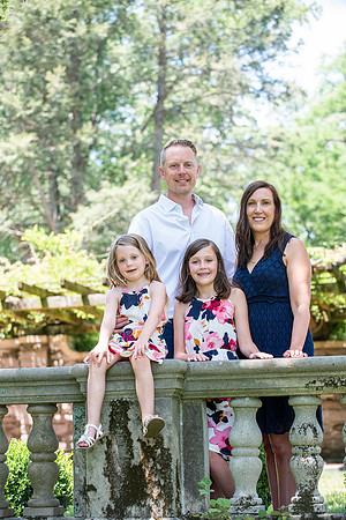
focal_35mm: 95
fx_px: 1369
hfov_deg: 14.4
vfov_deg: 21.5
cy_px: 260
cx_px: 173
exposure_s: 1/500
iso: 800
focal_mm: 95
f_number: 4.5
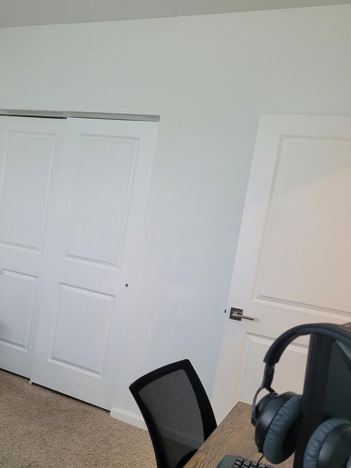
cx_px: 134
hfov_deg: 42.7
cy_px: 272
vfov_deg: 55.1
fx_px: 446
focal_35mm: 33
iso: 250
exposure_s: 1/120
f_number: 1.8
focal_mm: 5.4
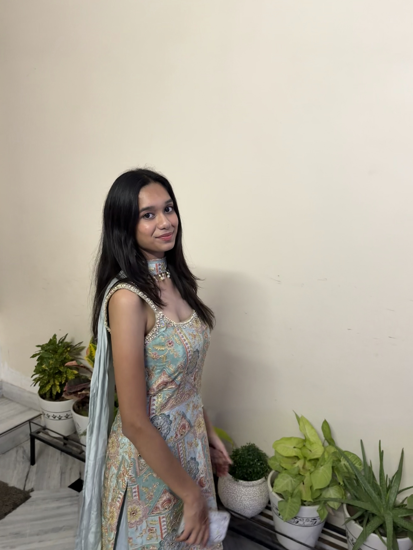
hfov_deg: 56.8
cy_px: 275
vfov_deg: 71.6
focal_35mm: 24
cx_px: 206
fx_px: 382
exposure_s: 1/50
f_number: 1.78
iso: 320
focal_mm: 6.76
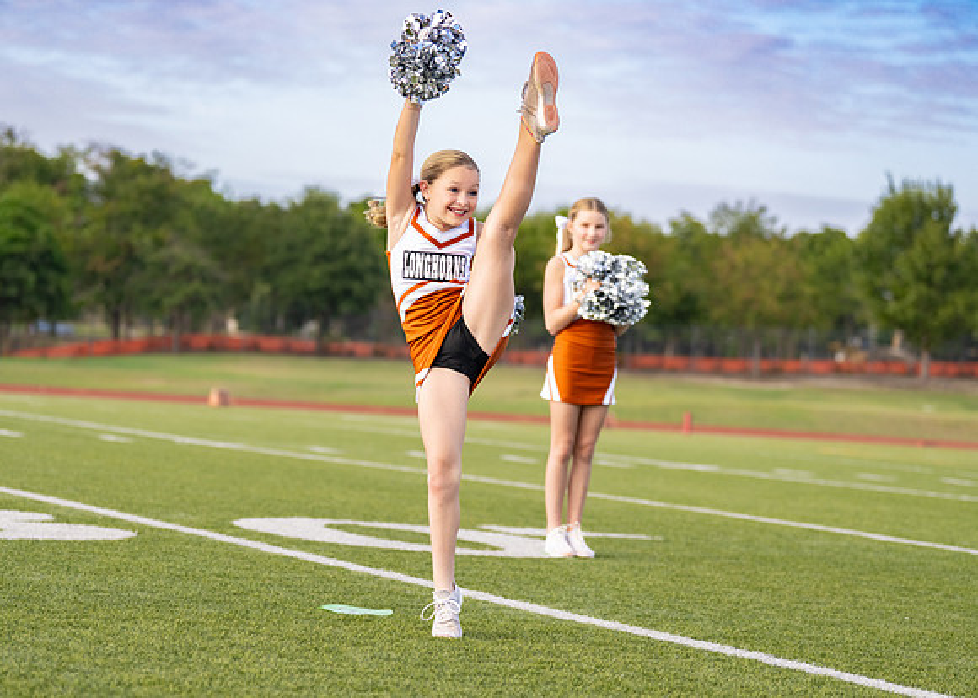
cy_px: 407
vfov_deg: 14.0
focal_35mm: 103
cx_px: 407
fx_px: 2849
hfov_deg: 19.5
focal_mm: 84
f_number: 2.8
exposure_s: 1/2500
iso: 400
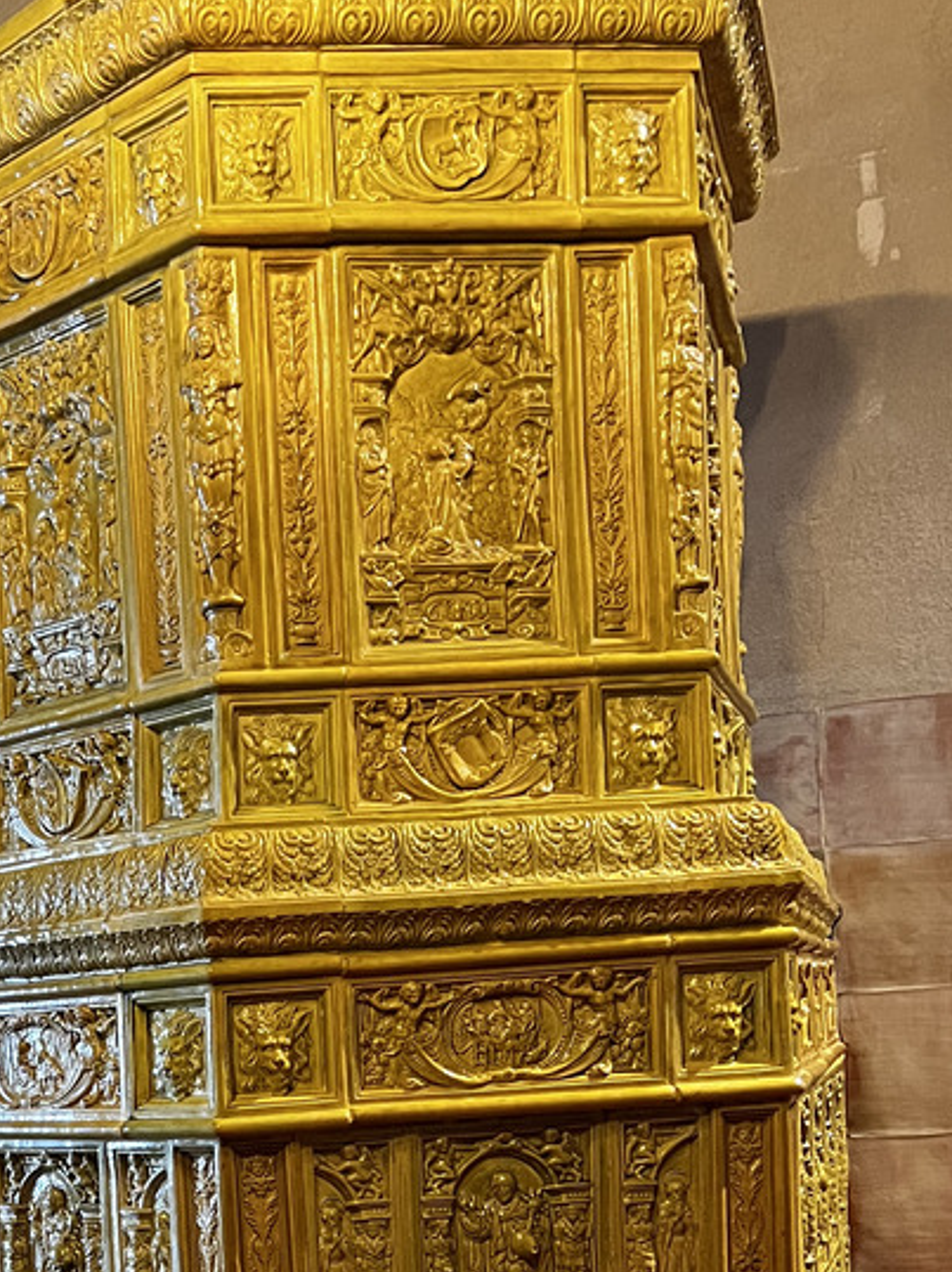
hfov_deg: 24.0
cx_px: -19
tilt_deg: -3.5
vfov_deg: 31.2
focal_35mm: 58
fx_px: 2128
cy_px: 1218
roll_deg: +3.0
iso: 500
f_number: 1.5
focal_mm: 5.7
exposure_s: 1/33
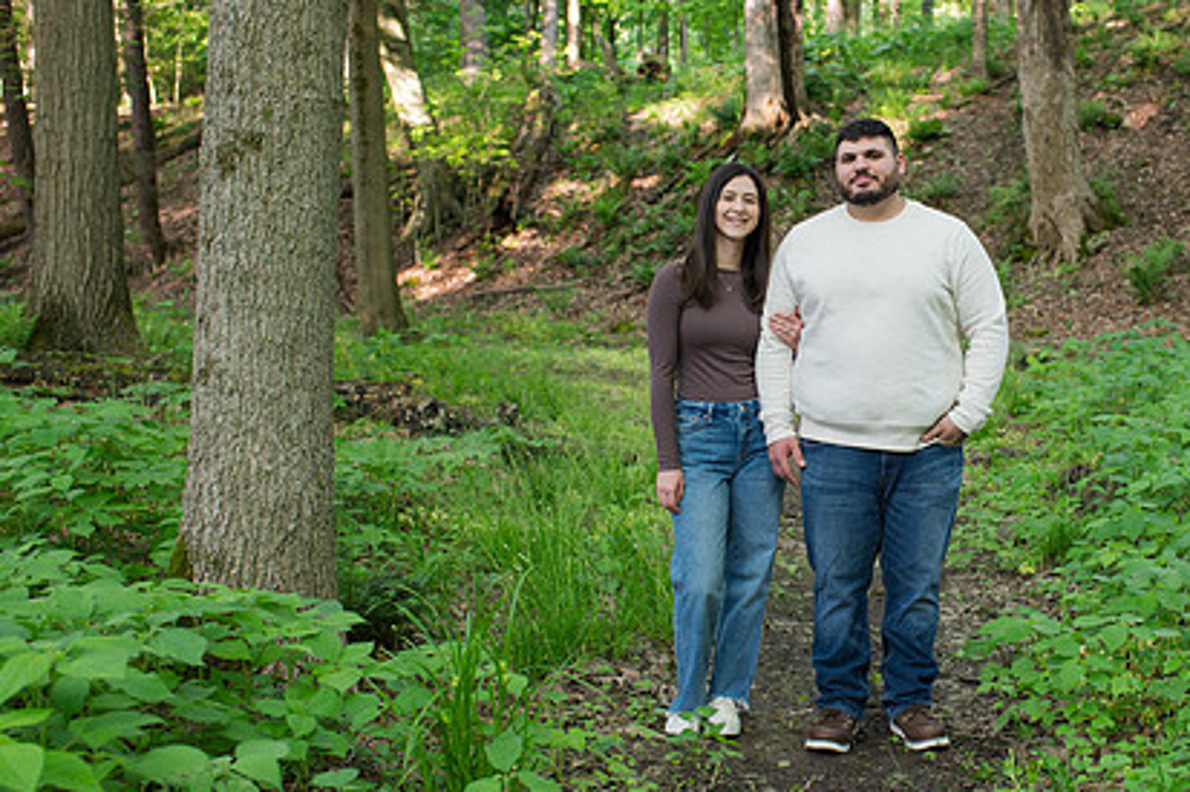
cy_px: 375
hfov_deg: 34.0
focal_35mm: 58
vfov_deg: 23.4
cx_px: 833
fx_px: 1916
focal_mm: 35
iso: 900
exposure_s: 1/320
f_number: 3.2
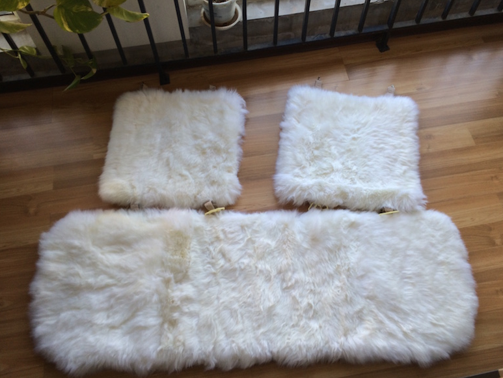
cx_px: 258
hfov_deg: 59.9
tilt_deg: -62.0
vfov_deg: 46.8
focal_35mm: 30
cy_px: 184
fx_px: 436
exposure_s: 1/60
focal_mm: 4.15
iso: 40
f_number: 2.2
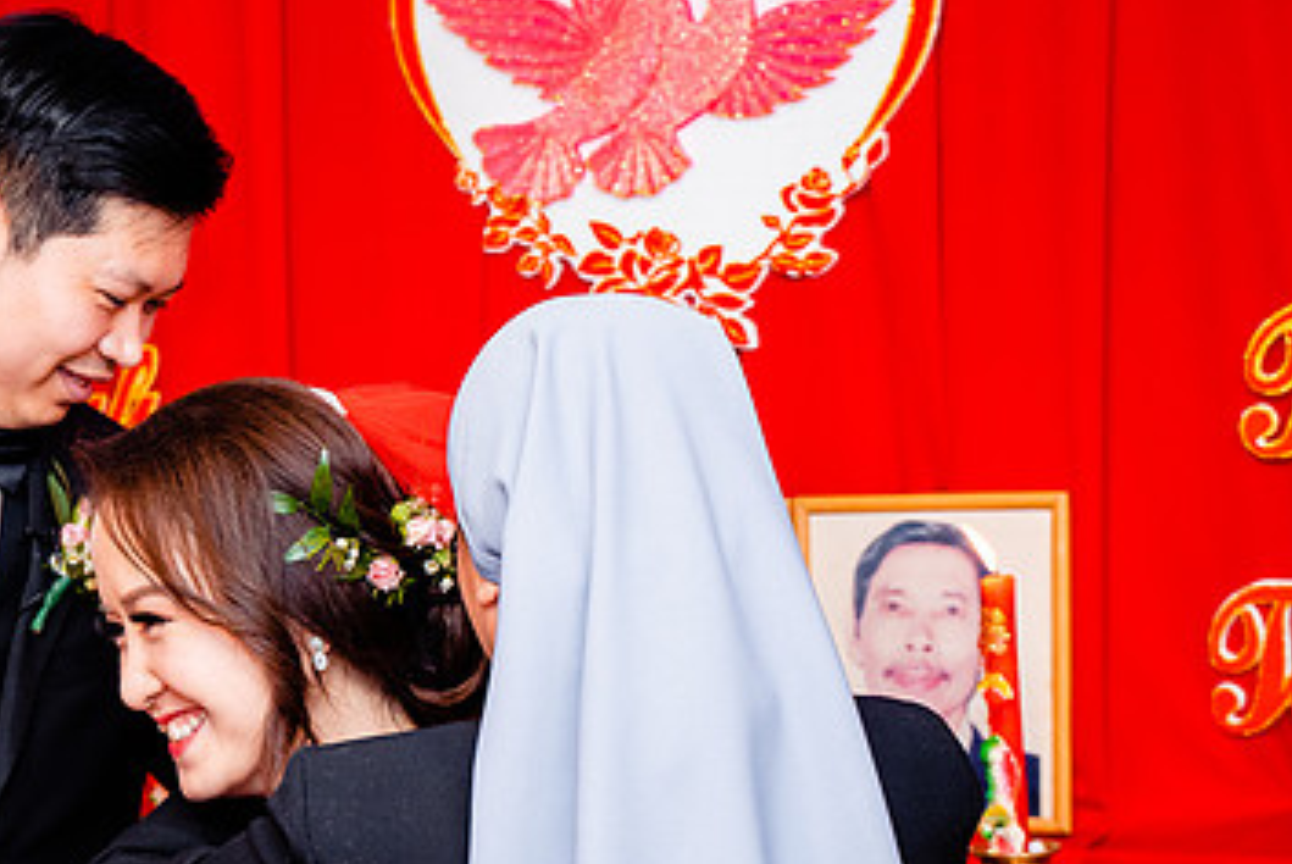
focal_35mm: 99
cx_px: 254
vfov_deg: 13.8
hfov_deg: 20.4
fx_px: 3556
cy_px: 669
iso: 1600
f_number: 4
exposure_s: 1/160
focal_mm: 50
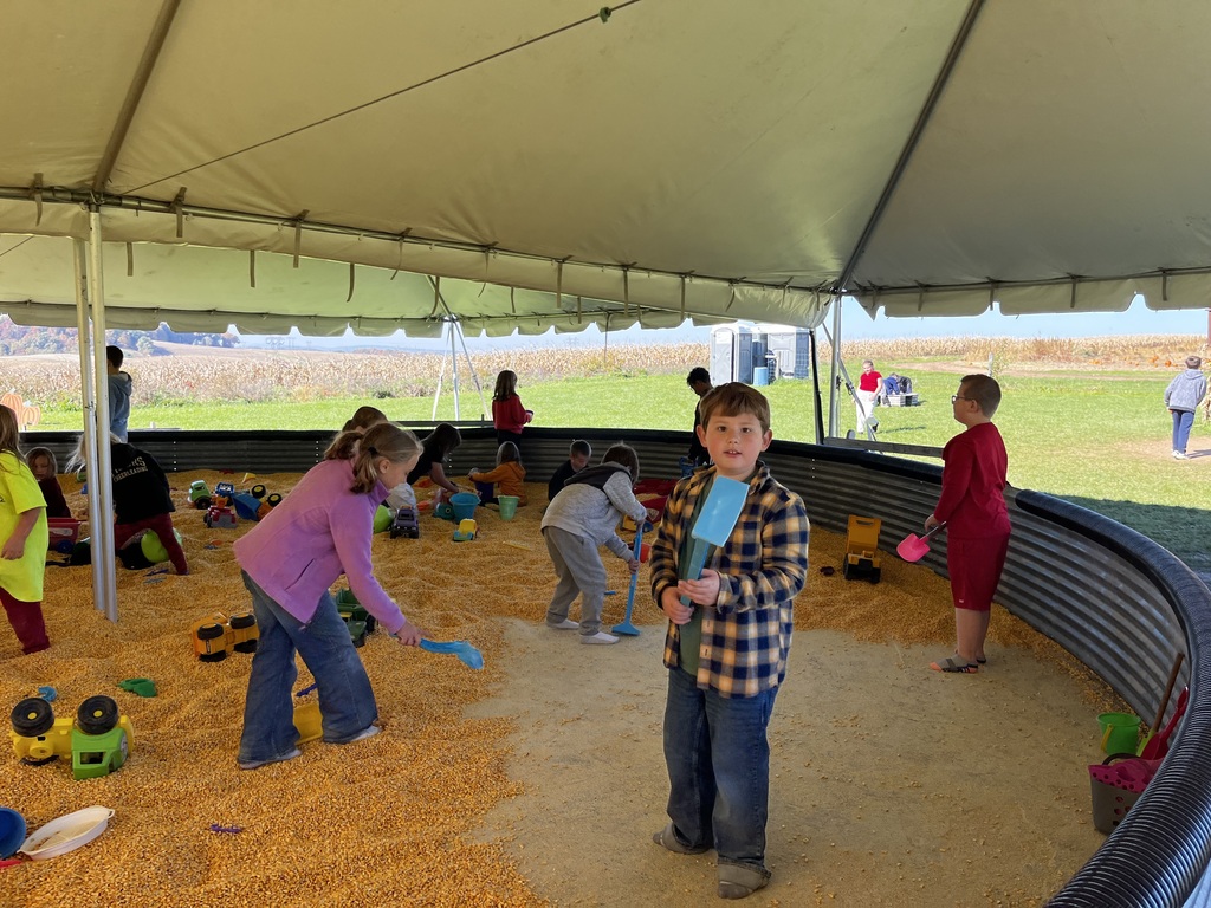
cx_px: 606
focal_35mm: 26
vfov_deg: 53.1
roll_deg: -2.3
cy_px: 454
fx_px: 910
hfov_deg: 67.3
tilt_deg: -6.8
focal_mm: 5.1
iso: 50
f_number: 1.6
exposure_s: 1/756
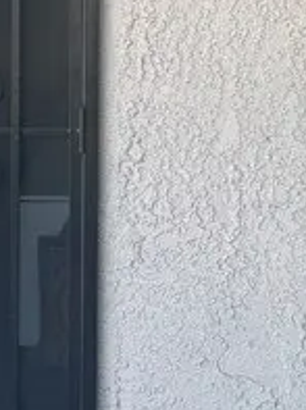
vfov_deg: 15.3
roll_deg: -0.3
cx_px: 164
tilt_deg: -3.0
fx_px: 1478
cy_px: -71
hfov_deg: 11.8
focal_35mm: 125
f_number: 1.78
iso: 80
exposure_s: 1/544
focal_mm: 6.76
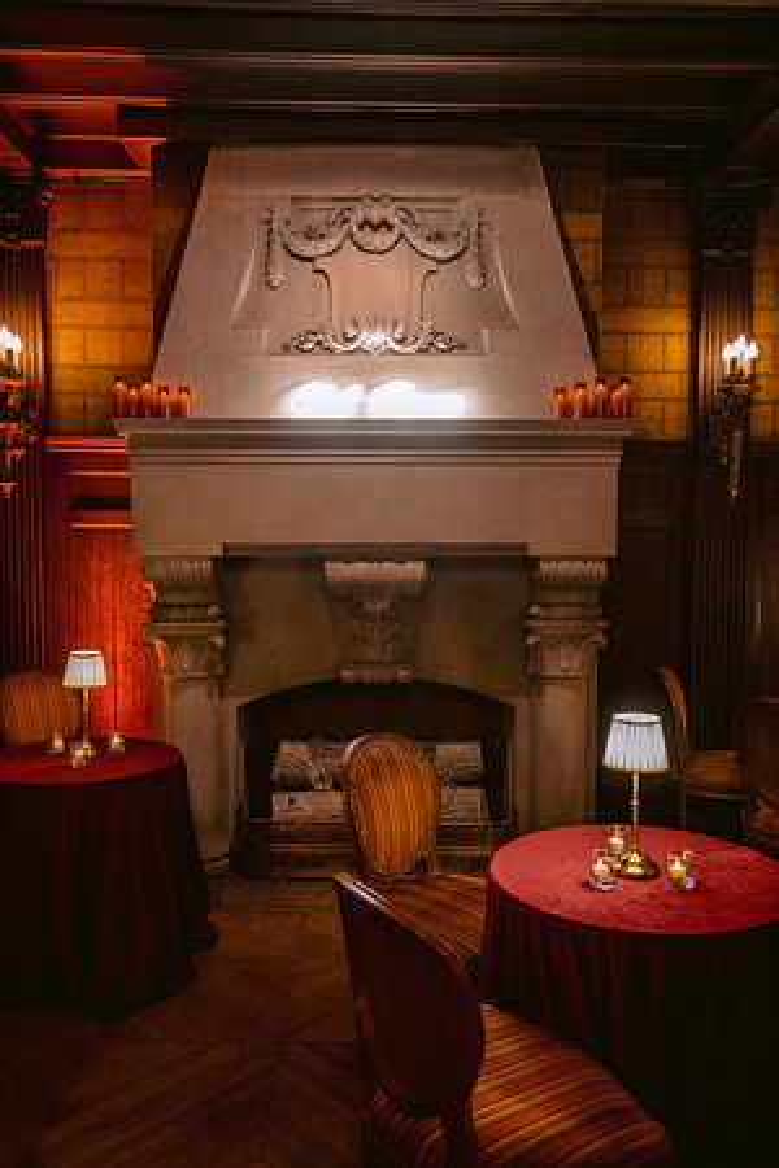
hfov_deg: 46.4
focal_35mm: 28
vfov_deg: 65.5
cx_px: 390
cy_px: 584
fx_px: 909
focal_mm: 28
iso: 1600
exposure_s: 1/50
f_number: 2.8
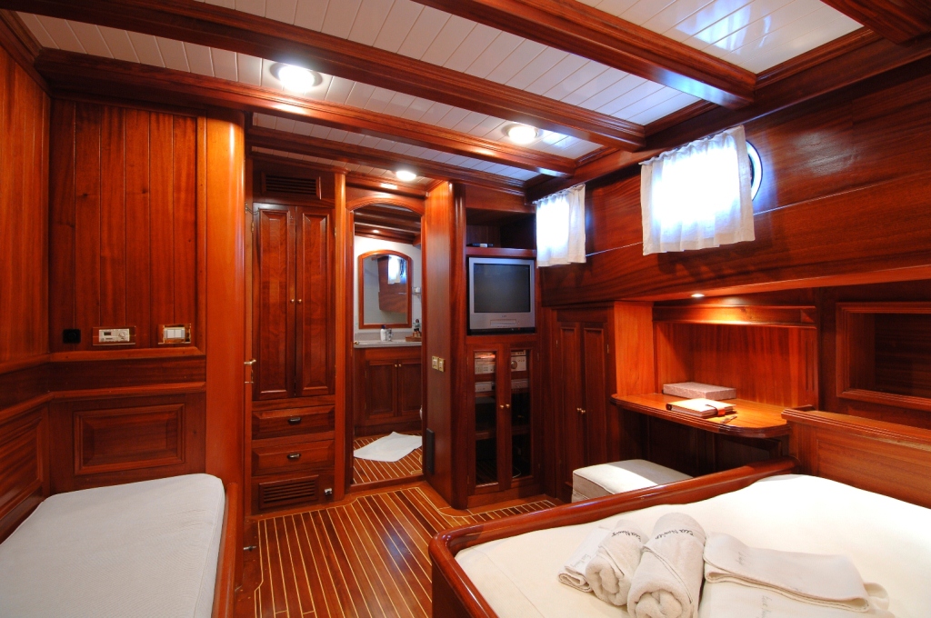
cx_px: 466
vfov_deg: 67.2
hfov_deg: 90.1
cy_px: 309
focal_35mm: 18
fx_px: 465
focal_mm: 12
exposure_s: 1
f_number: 5.6
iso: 200
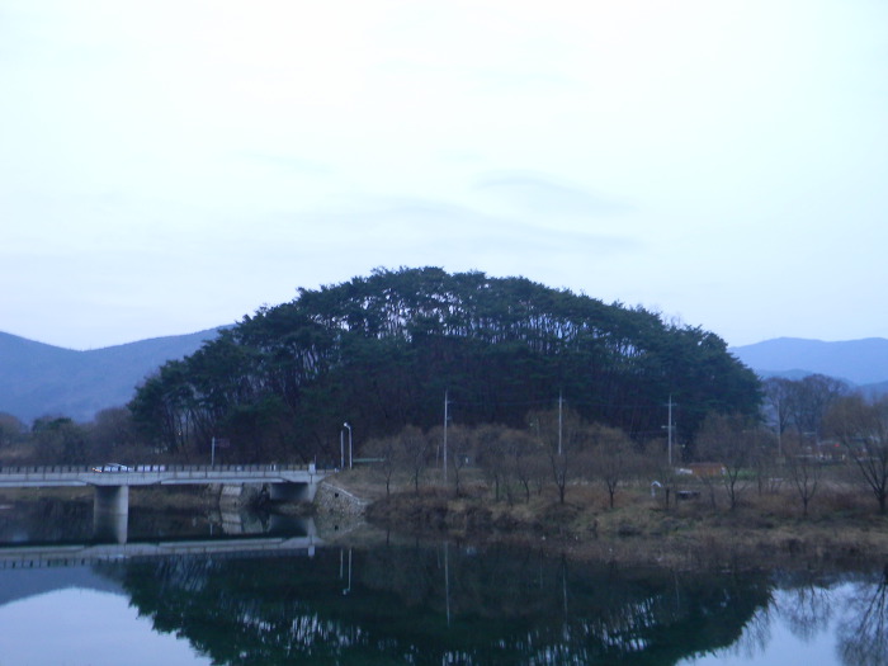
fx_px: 924
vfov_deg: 39.7
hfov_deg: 51.4
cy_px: 333
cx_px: 444
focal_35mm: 36
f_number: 3.7
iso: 185
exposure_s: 1/7.9
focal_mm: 6.4
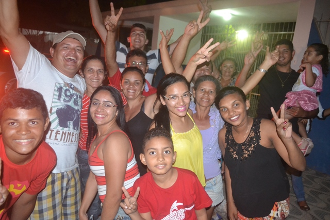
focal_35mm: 27
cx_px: 165
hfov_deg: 67.4
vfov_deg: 48.0
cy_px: 110
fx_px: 248
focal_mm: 18
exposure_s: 1/60
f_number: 3.5
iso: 3200
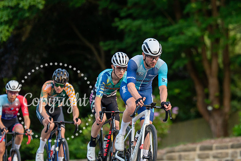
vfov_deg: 5.5
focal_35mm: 249
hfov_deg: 8.3
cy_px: 45
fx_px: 1669
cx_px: 174
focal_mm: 173
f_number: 2.8
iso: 1250
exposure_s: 1/1000
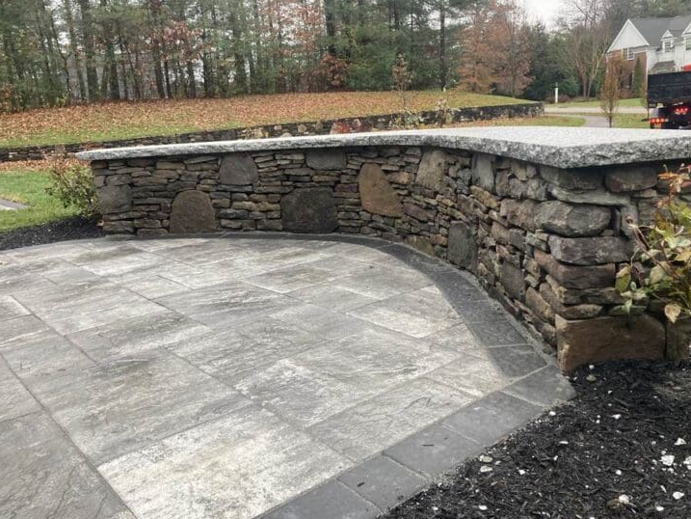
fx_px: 599
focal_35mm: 30
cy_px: 276
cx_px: 358
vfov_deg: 46.8
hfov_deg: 59.9
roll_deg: +3.5
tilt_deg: -14.6
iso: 100
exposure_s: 1/60
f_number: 1.8
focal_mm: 3.99
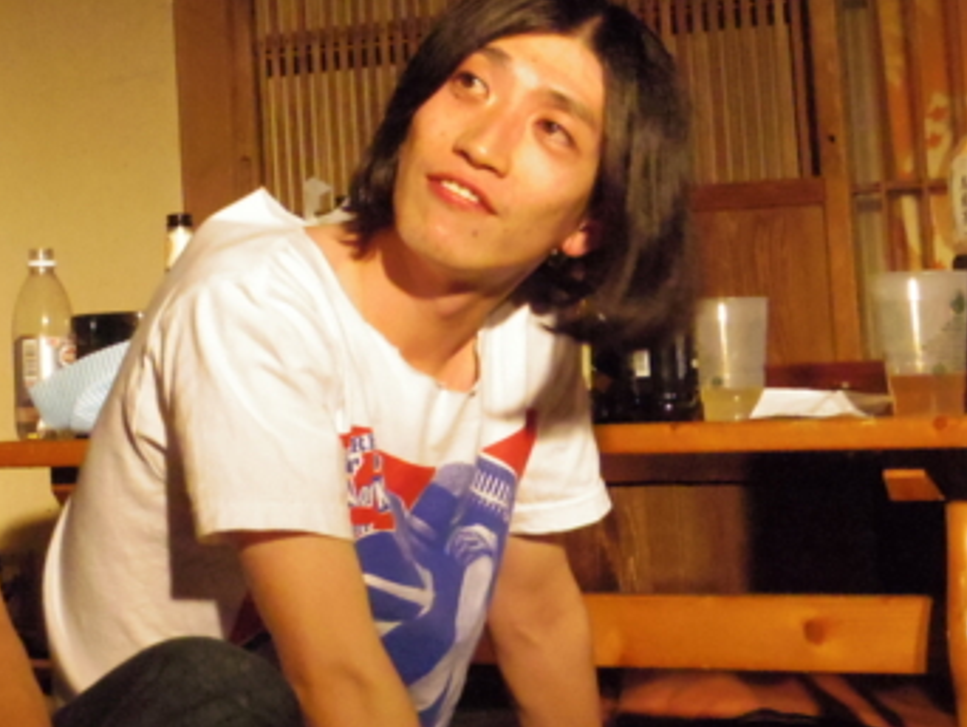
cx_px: -6
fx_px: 2516
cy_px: 120
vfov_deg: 16.3
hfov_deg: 21.0
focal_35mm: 90
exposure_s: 1/100
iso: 3200
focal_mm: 8
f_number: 4.5
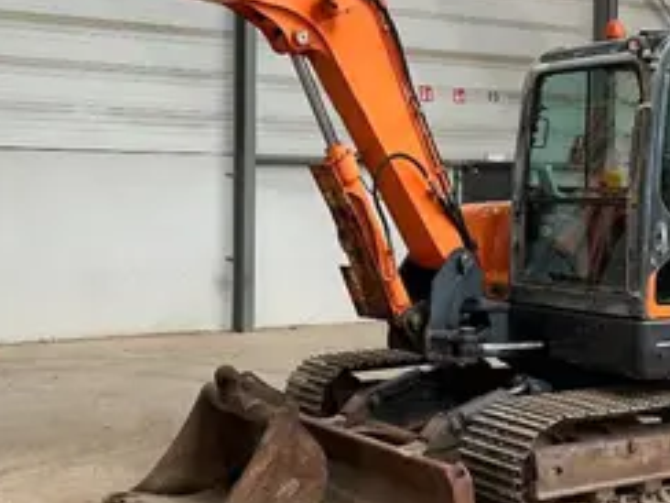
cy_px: 214
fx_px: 1103
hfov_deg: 33.7
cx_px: 288
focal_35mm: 57
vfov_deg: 25.6
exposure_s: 1/60
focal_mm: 3
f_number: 1.8
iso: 100
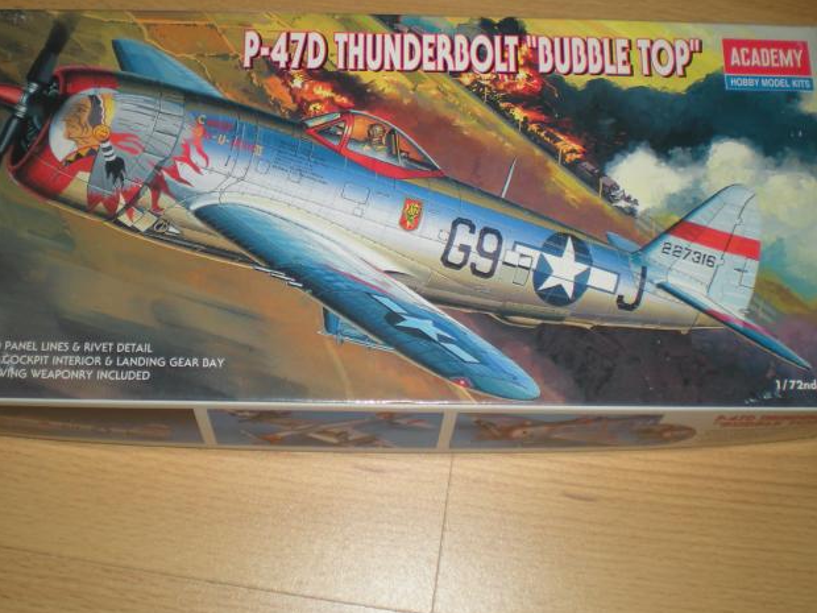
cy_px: 245
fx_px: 1156
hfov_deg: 38.9
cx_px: 376
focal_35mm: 49
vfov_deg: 29.6
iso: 64
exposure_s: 1/60
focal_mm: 6.3
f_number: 3.1
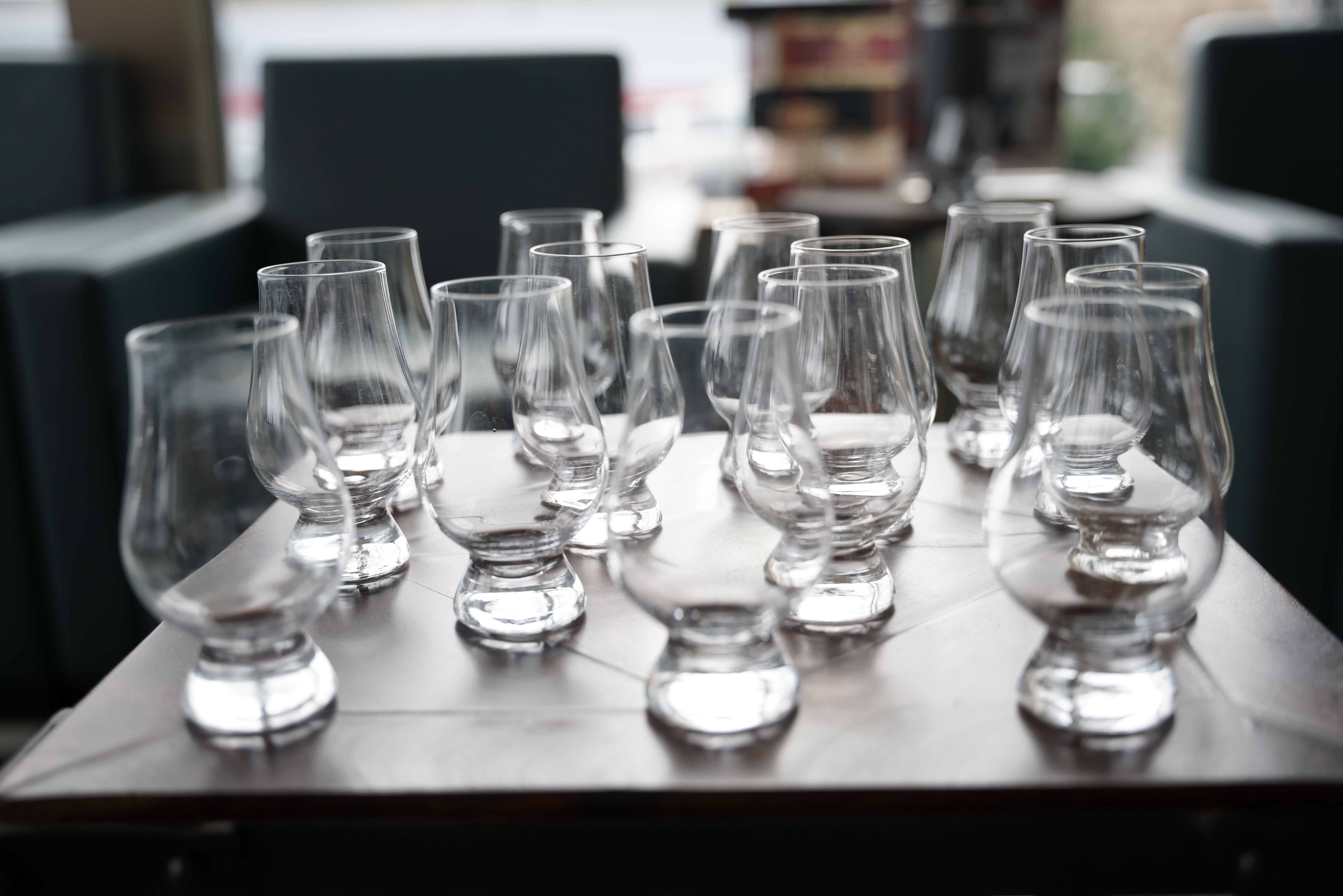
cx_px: 672
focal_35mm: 40
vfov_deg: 33.6
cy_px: 448
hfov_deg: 48.8
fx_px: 1481
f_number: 2.8
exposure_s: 1/100
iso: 200
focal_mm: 39.7
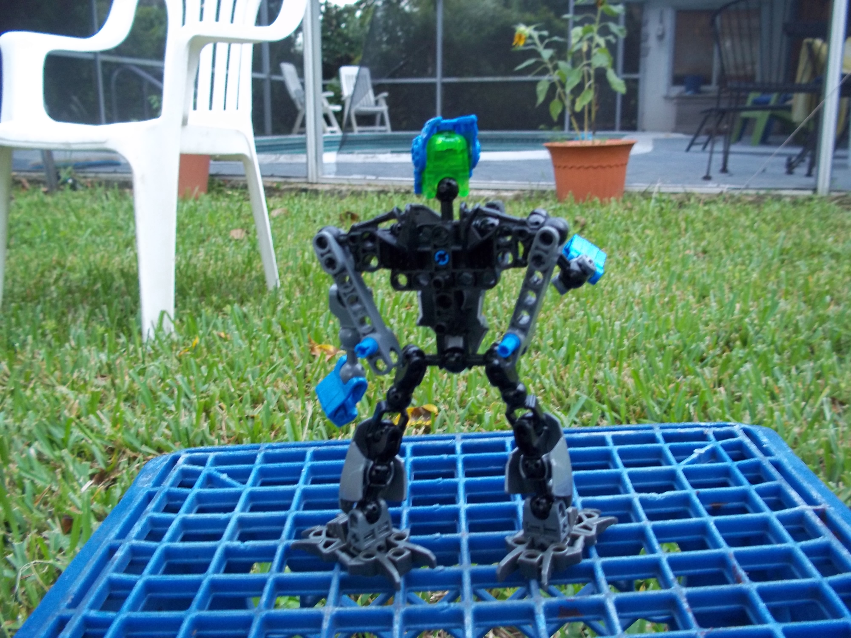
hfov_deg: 51.4
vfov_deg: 39.7
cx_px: 426
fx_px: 885
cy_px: 319
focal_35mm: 36
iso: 160
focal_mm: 6.5
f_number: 3.1
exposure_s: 1/13
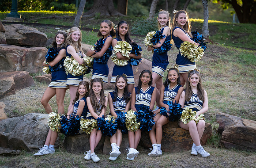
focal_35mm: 162
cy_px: 86
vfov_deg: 8.4
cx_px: 128
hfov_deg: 12.8
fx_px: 1145
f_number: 4
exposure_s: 1/320
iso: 800
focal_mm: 144
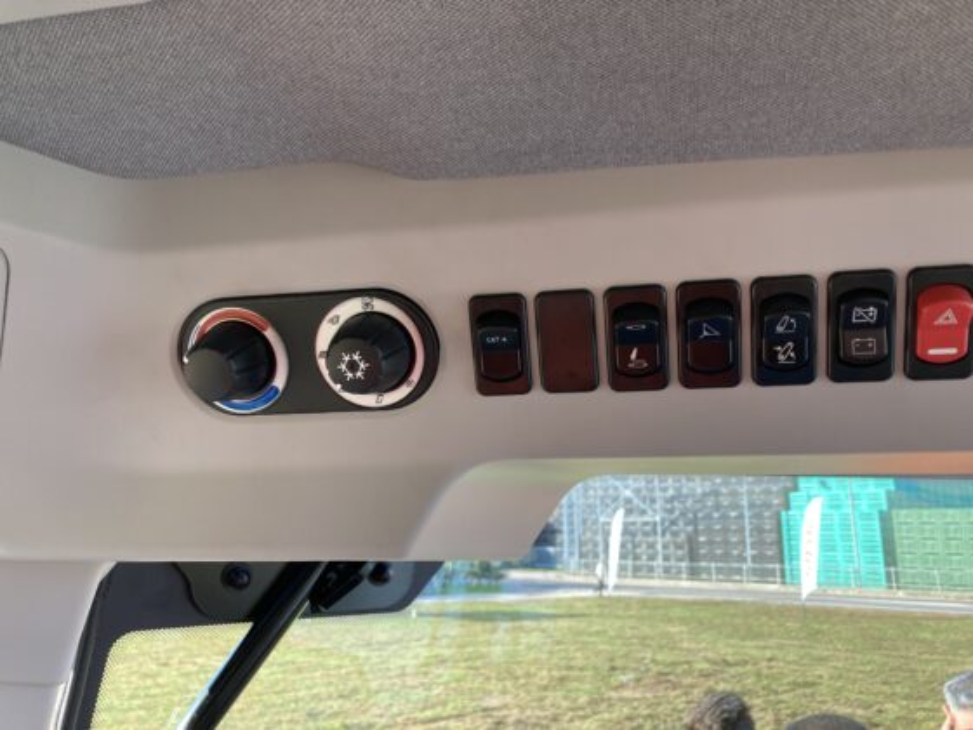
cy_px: 365
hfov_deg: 63.4
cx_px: 486
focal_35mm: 28
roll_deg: +1.1
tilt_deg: +12.8
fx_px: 787
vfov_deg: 49.7
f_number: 1.8
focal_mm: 3.99
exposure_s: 1/121
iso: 32
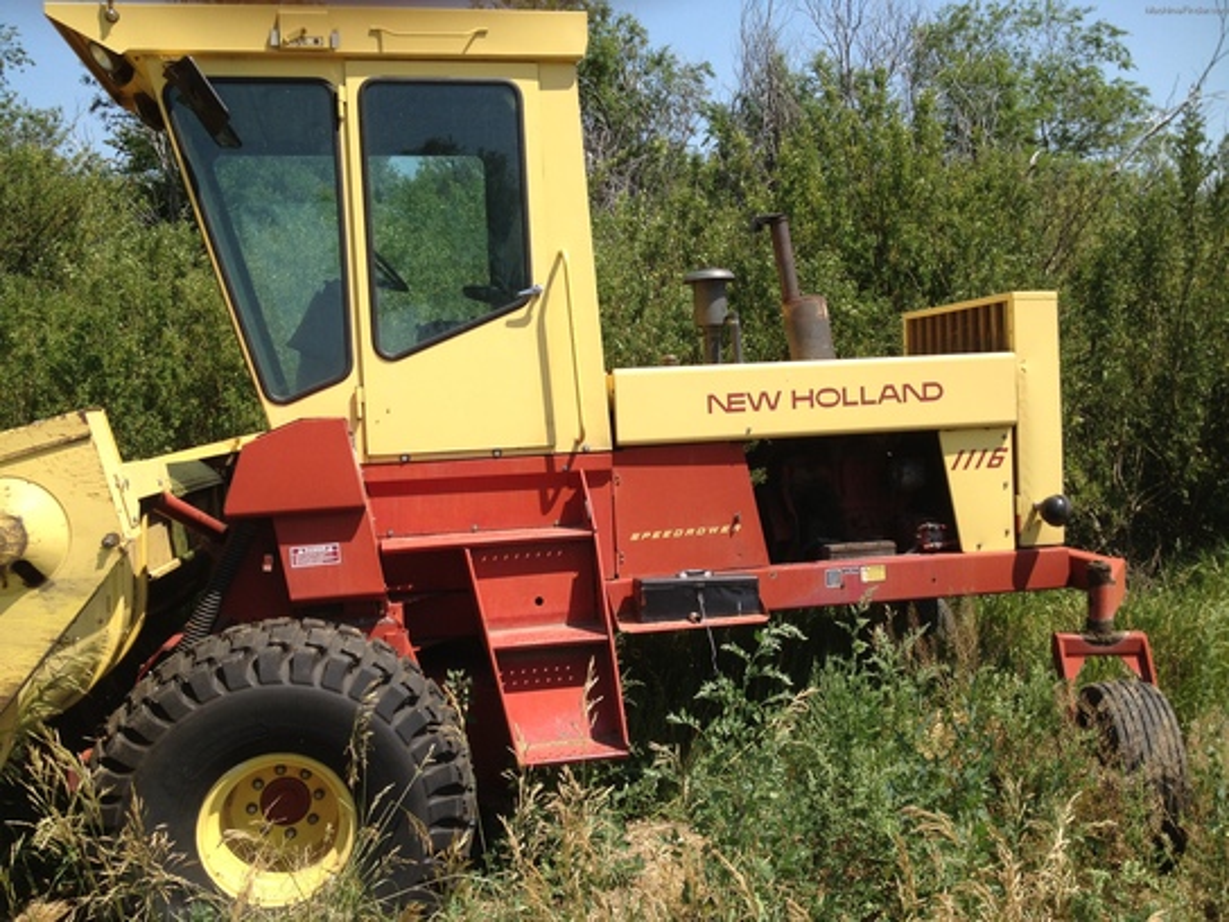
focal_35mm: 35
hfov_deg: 52.6
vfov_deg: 40.7
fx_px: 1243
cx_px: 614
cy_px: 461
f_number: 2.4
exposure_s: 1/1284
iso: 64
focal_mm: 4.28
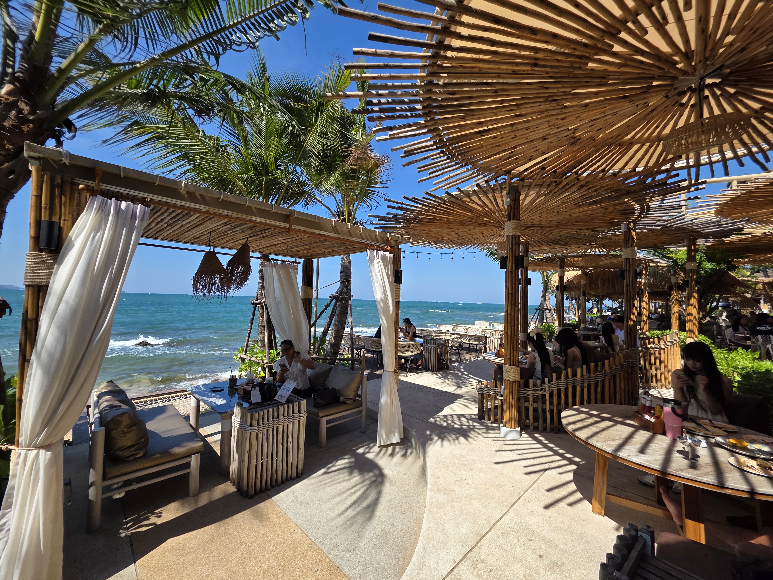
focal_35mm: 13
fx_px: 290
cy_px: 290
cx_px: 386
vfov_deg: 89.9
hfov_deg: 106.2
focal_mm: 2.2
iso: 40
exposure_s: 1/1677
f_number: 1.9
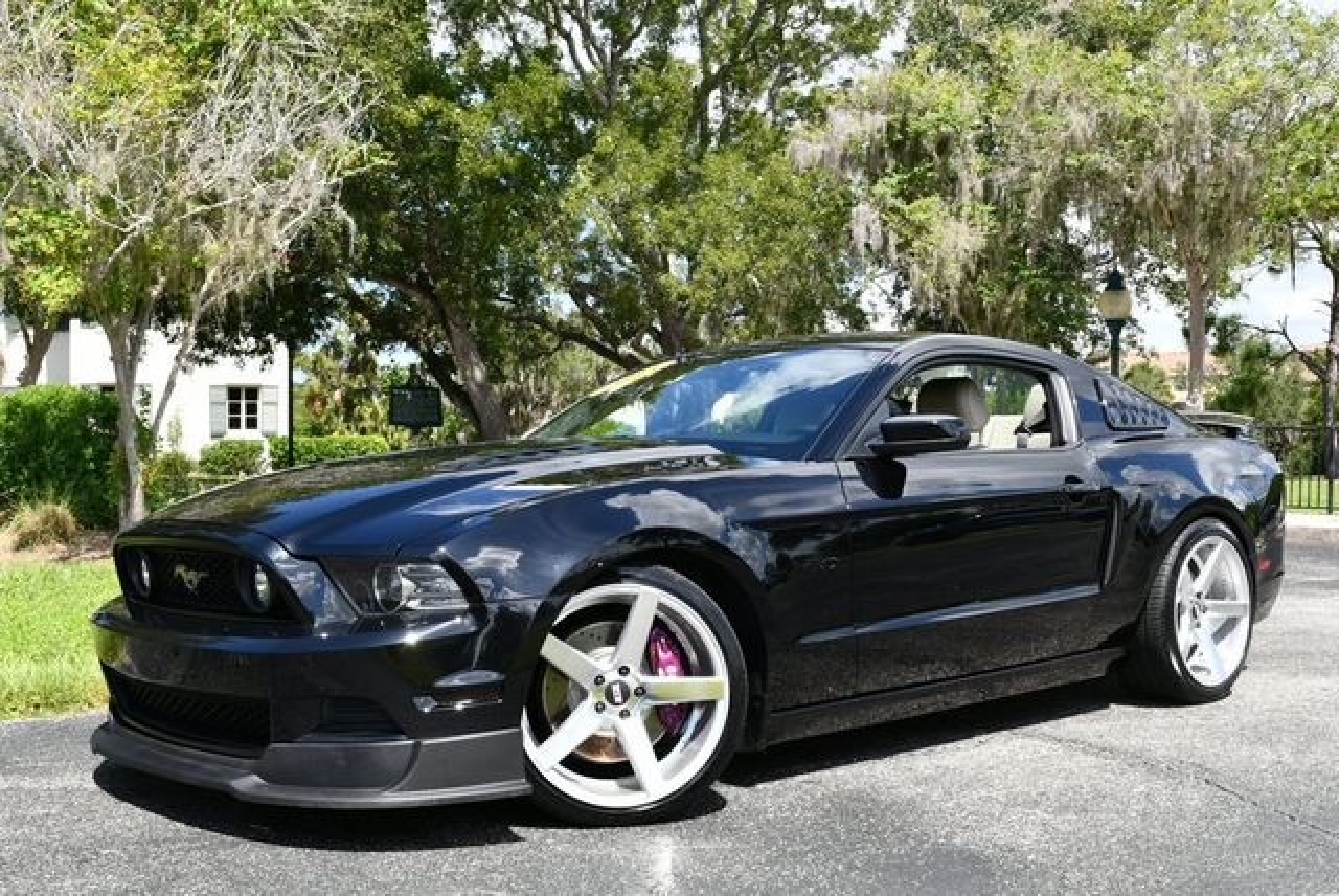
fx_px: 1638
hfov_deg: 44.5
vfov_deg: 30.6
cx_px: 670
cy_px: 448
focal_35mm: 44
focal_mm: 22
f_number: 8
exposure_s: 1/250
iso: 180
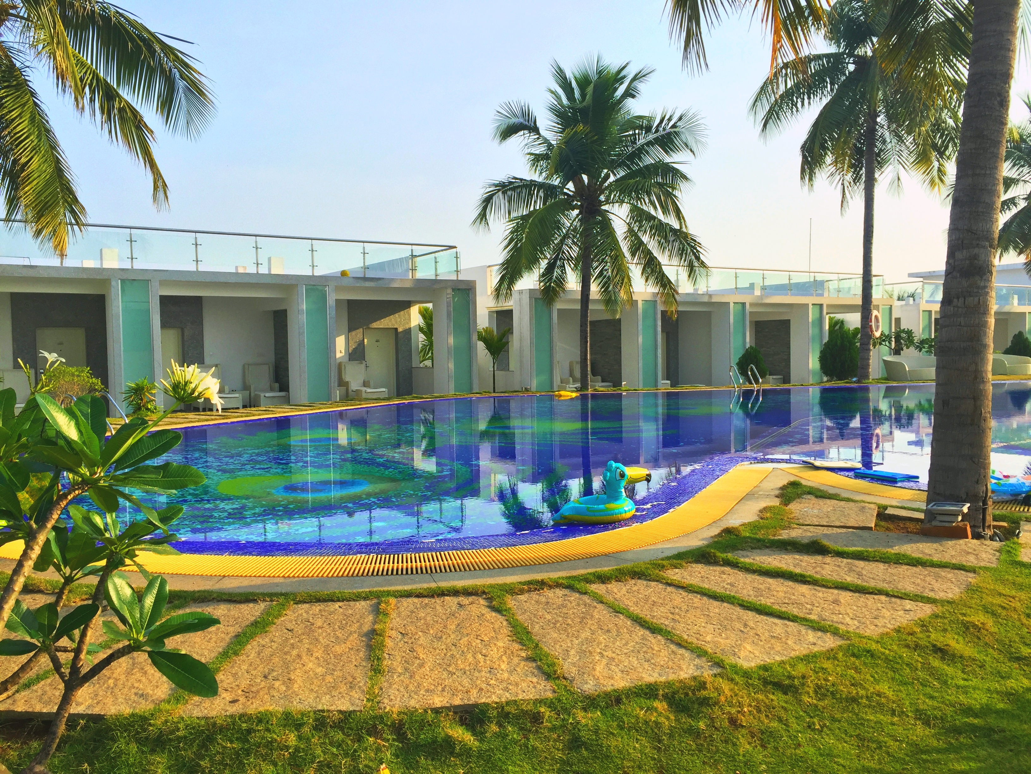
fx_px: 864
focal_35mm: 29
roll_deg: +0.9
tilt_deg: -2.1
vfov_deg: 48.2
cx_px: 516
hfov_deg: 61.7
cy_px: 387
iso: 32
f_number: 2.2
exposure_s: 1/1014
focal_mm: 4.15
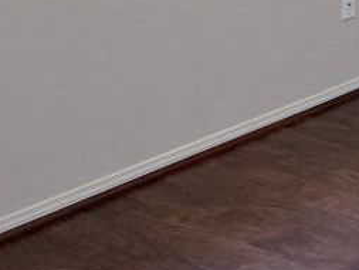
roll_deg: -0.3
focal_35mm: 97
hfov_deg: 17.6
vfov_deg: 13.5
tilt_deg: -1.8
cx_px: 578
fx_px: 1006
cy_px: -234
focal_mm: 6.76
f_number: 1.78
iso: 200
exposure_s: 1/224
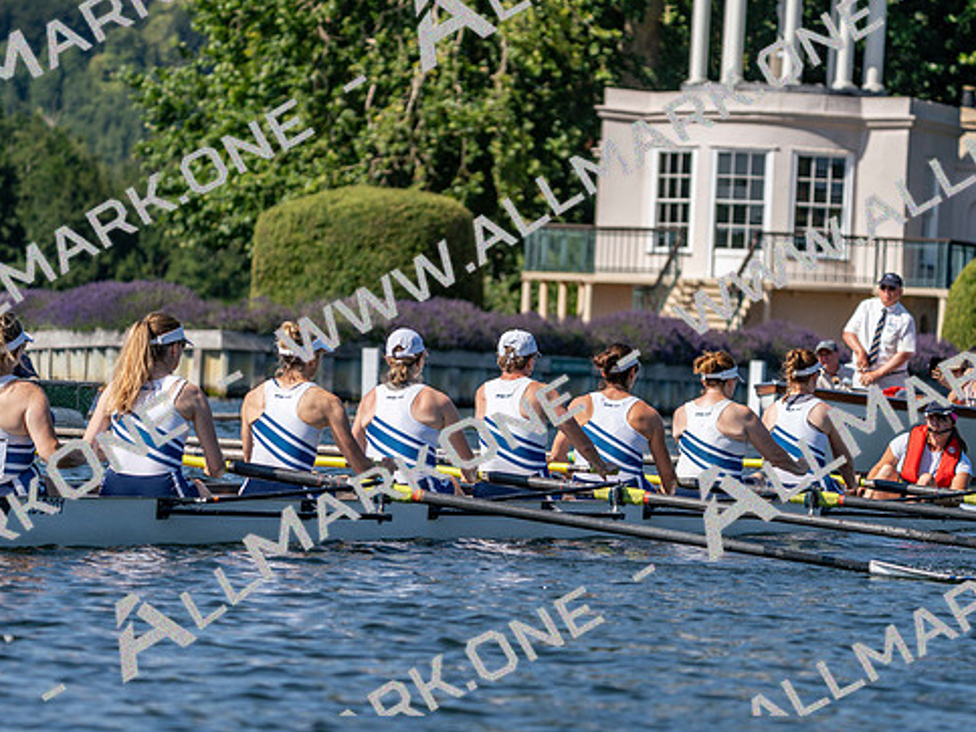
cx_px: 525
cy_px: 369
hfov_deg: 8.6
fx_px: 6511
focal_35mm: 231
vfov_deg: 6.4
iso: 160
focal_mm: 200
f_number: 5.6
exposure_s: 1/1600
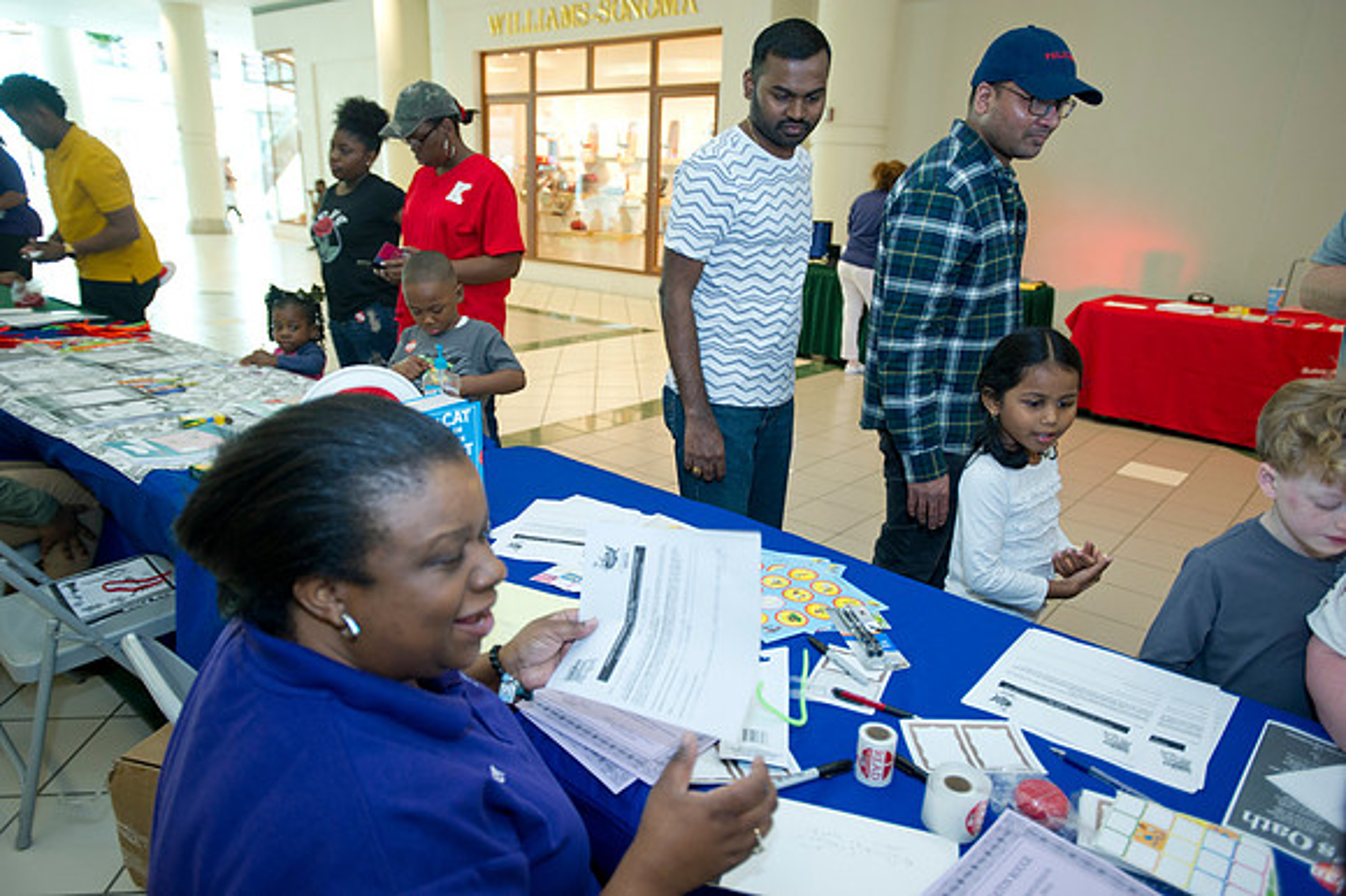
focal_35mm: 24
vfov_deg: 53.1
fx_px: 897
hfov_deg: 73.8
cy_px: 448
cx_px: 673
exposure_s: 1/125
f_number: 2.8
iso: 640
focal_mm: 24
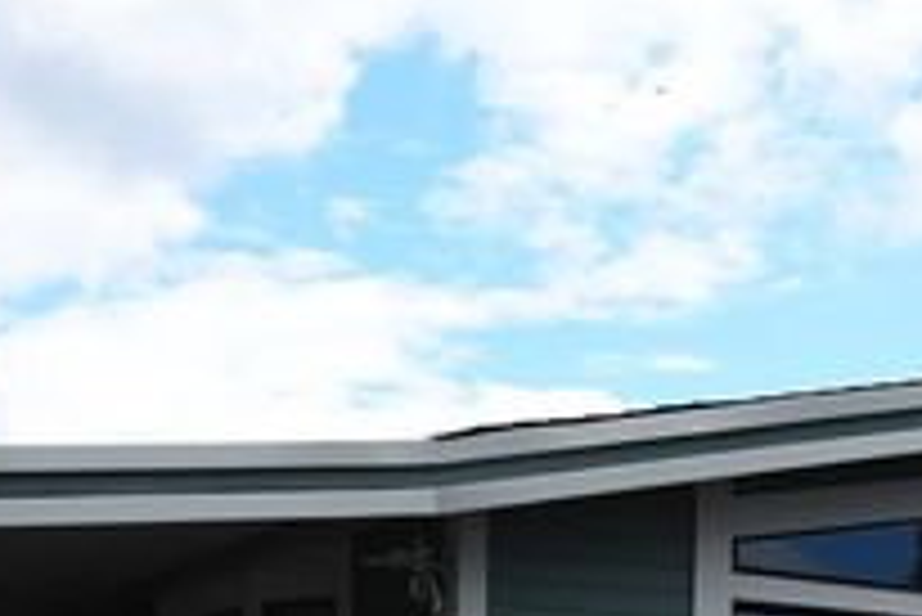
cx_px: 801
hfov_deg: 24.4
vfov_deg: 15.6
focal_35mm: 81
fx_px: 2076
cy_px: 917
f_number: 20
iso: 200
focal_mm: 26
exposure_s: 1/80
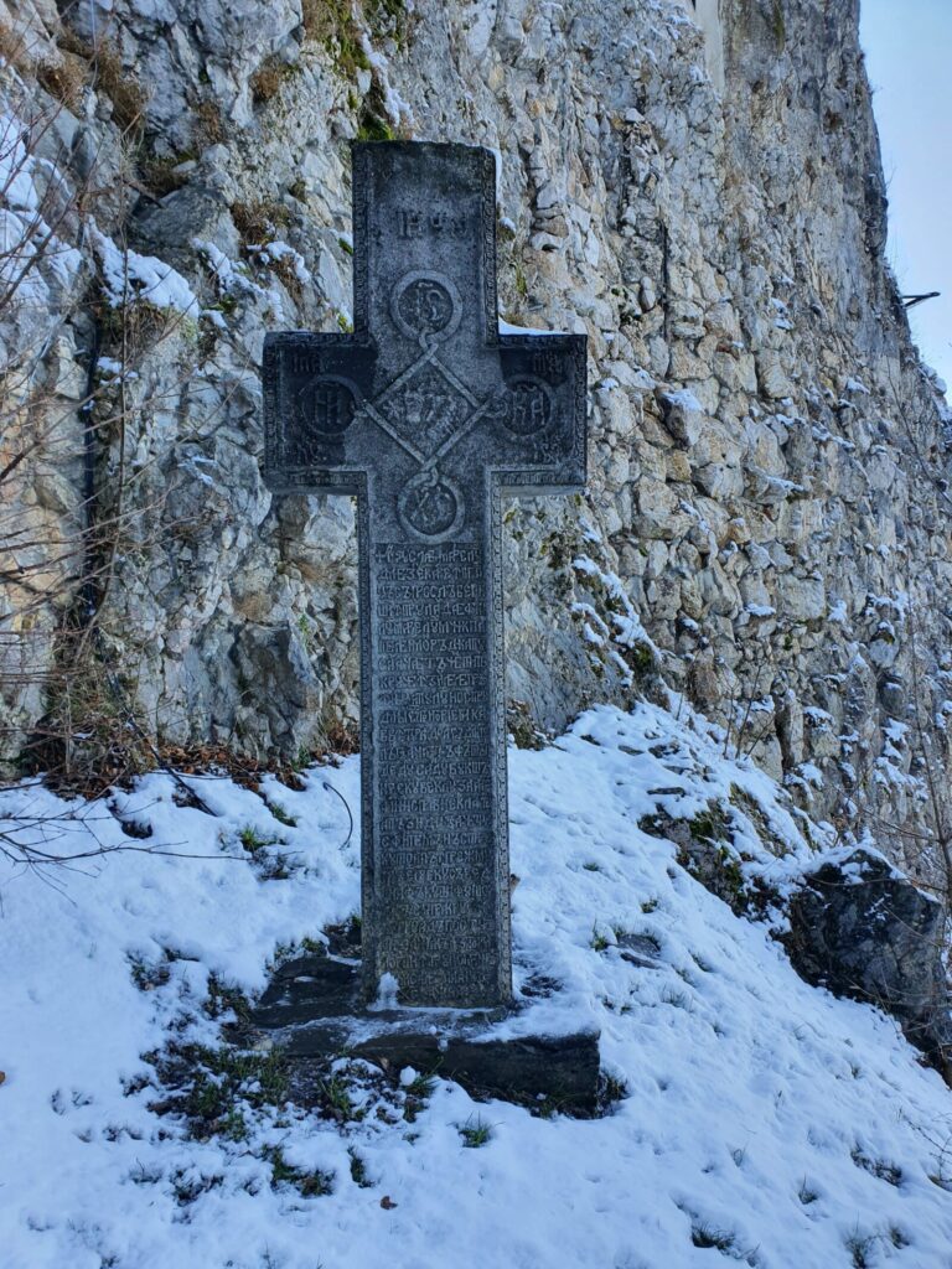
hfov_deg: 53.1
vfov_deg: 67.3
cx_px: 476
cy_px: 634
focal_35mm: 26
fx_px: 953
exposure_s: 1/223
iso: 50
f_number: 2.4
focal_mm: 4.32
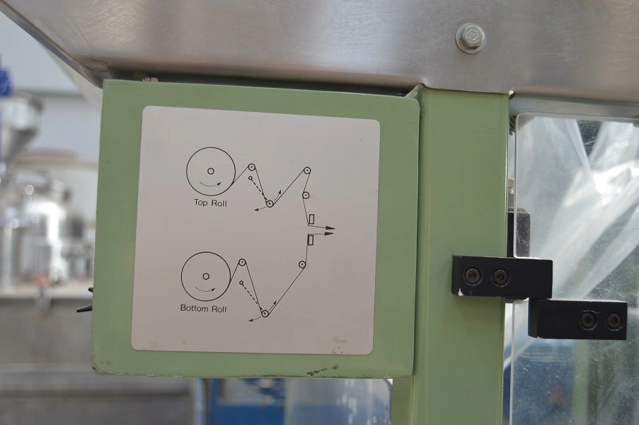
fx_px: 691
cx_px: 320
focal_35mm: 39
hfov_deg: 49.6
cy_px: 212
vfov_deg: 34.1
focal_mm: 26
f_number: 4.5
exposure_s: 1/80
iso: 400
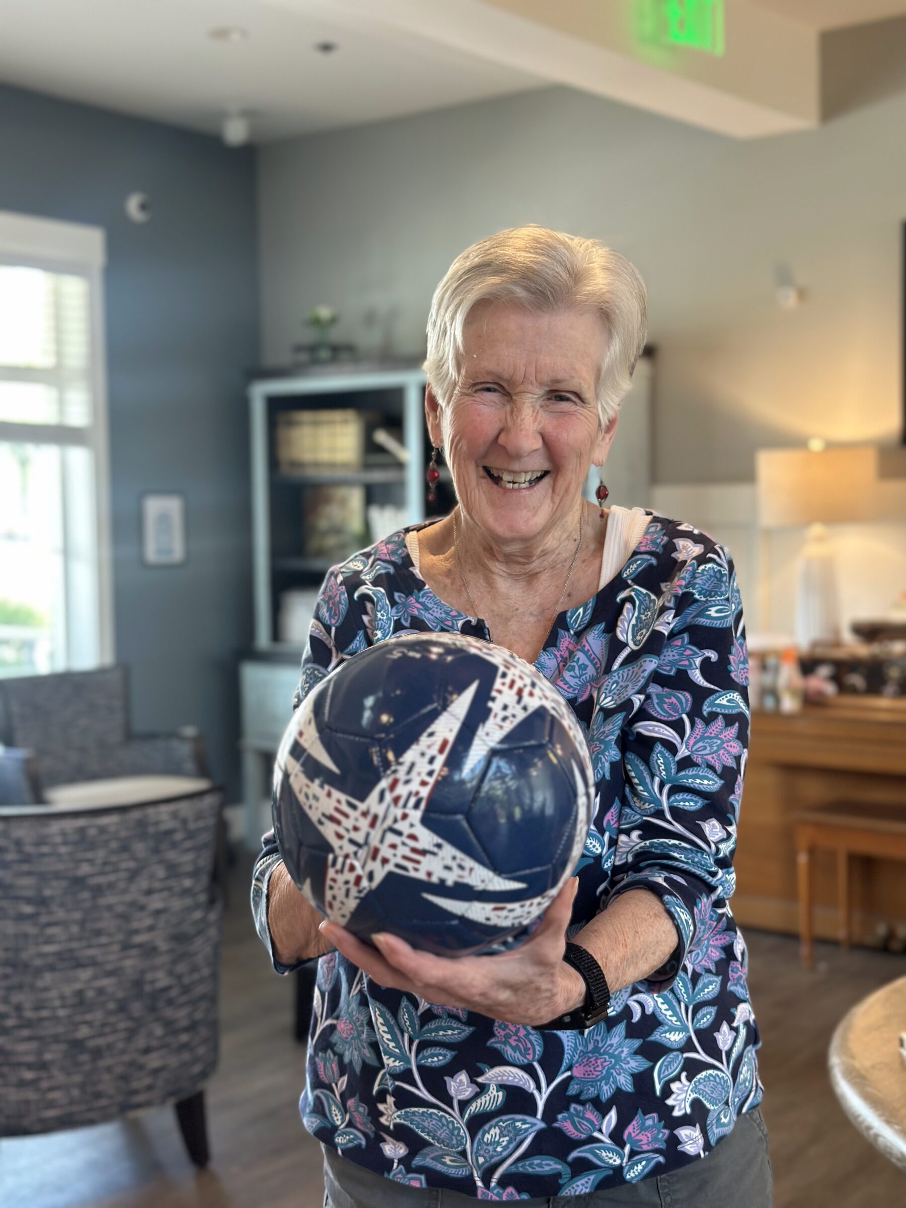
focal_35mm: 48
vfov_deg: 39.7
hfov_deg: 30.3
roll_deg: -0.3
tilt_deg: -2.5
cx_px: 453
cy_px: 604
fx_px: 1675
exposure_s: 1/60
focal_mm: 6.86
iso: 160
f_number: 1.78
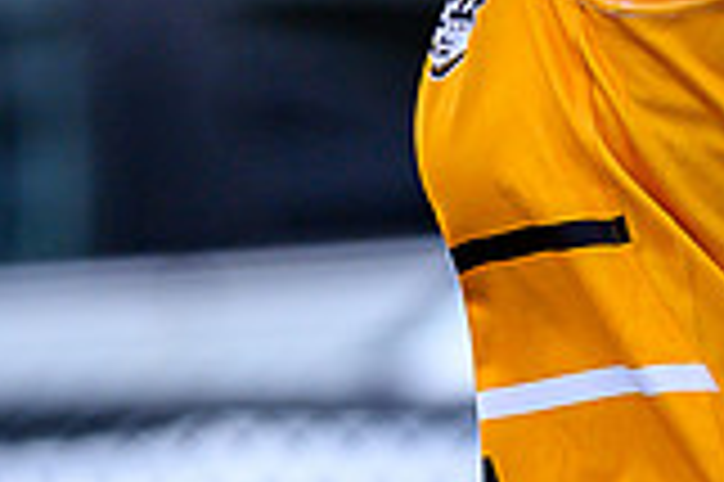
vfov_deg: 0.4
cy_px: 279
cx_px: 549
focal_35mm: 3362
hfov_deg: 0.6
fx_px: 67544
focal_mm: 500
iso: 800
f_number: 4
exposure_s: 1/1600
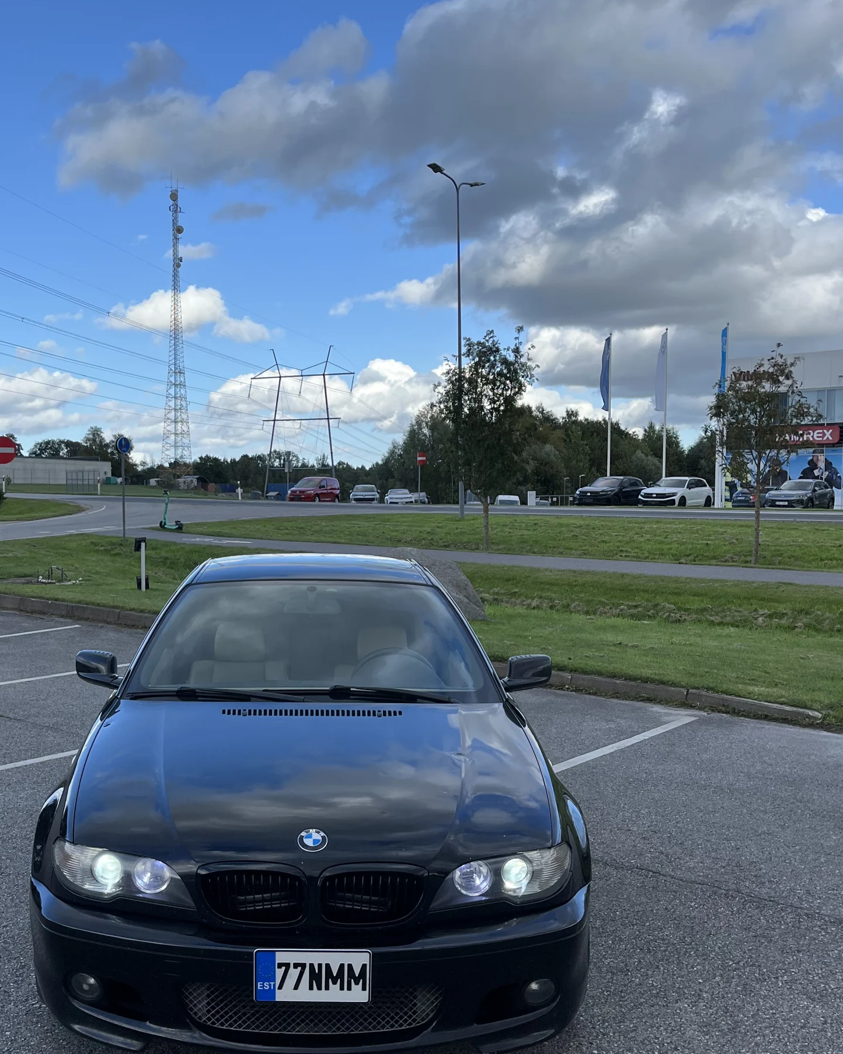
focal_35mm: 36
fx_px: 1123
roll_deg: +0.5
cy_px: 562
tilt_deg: -3.5
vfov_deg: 50.2
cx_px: 299
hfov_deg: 40.8
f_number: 1.6
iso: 50
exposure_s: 1/1992
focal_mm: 5.1
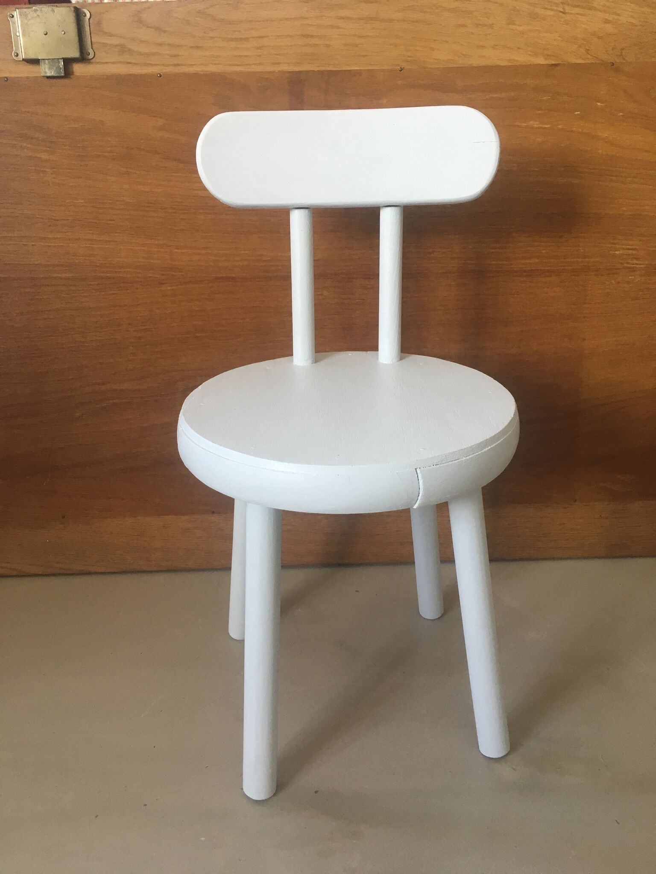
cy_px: 437
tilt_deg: -24.1
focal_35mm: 29
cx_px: 328
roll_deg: +1.4
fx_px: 733
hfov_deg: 48.2
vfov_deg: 61.7
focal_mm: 4.15
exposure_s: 1/33
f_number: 2.2
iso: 40
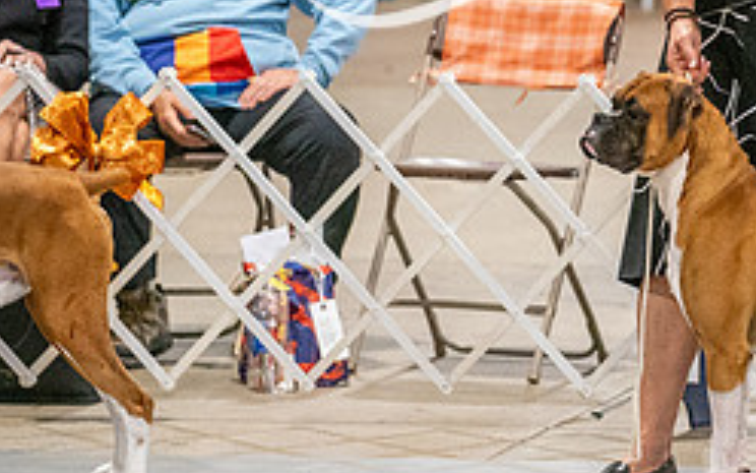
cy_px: 92
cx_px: 803
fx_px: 7788
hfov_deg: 5.5
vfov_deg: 3.5
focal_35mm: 378
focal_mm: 136
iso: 6400
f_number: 3.5
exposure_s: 1/250
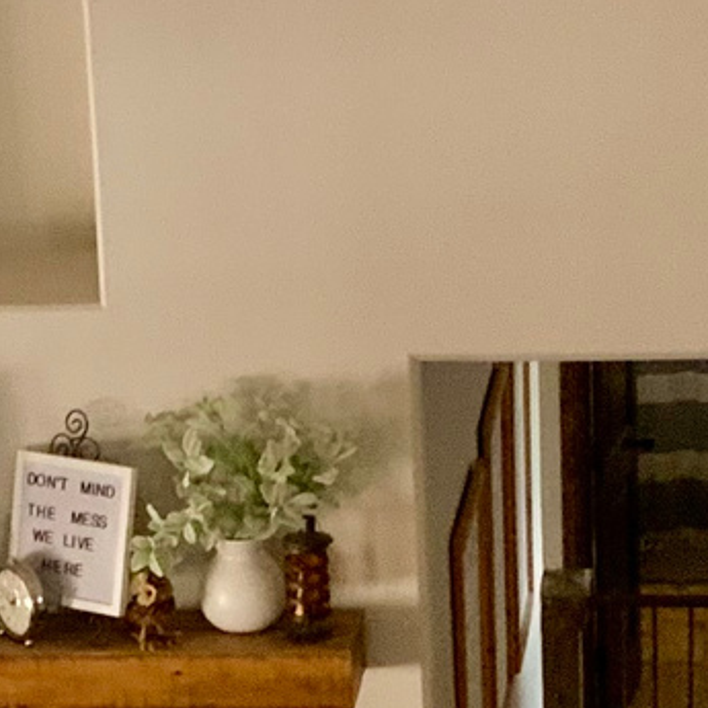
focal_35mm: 152
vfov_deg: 11.3
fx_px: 3517
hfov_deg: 11.5
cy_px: 864
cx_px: 326
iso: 125
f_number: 1.8
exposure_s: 1/60
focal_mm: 3
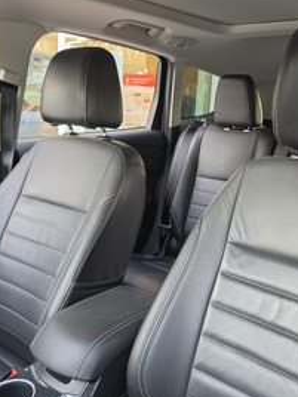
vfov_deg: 51.2
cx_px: 179
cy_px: 224
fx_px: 413
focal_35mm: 36
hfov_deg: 39.5
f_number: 1.4
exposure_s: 1/120
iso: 125
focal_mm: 6.5
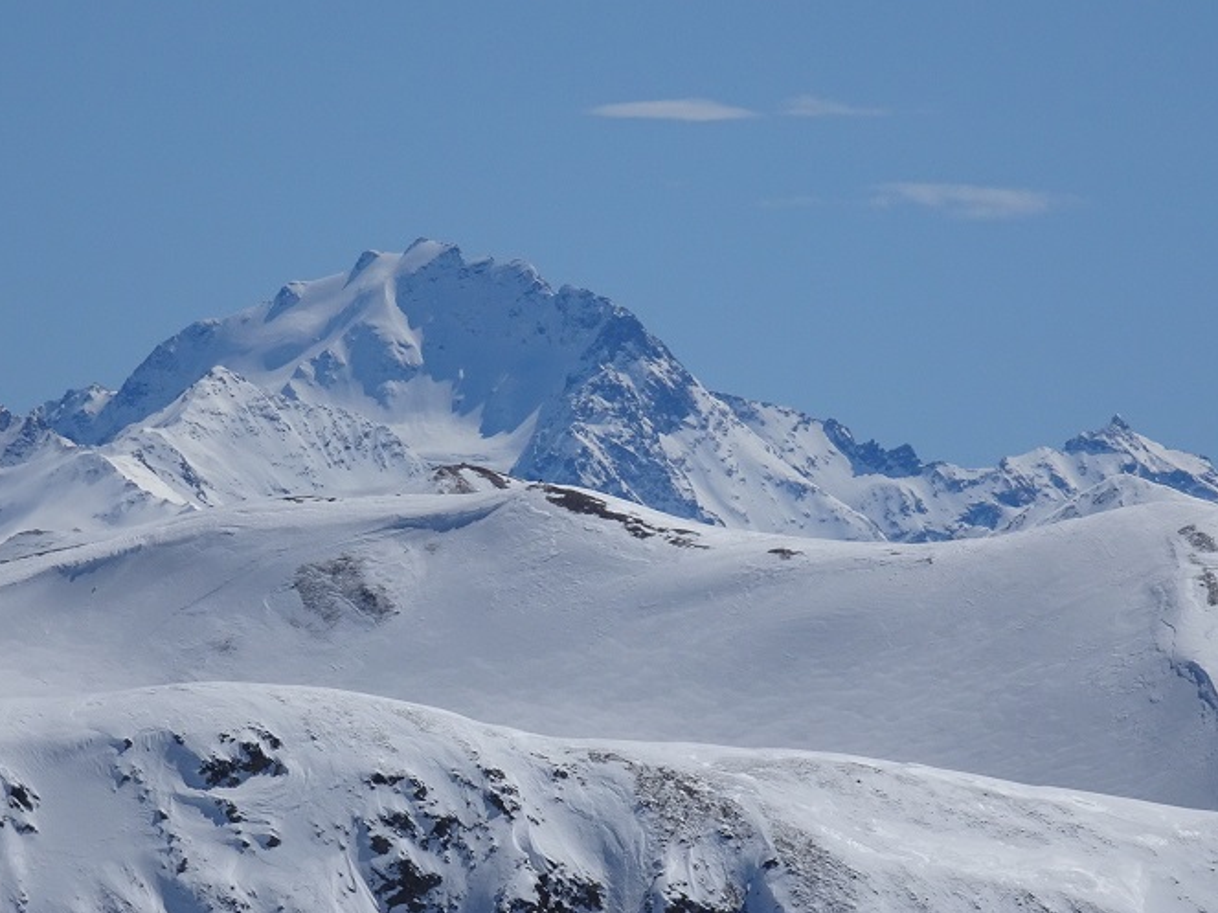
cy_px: 467
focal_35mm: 383
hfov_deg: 5.2
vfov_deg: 3.9
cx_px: 582
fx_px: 13474
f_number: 6.3
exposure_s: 1/1600
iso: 80
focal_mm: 43.45
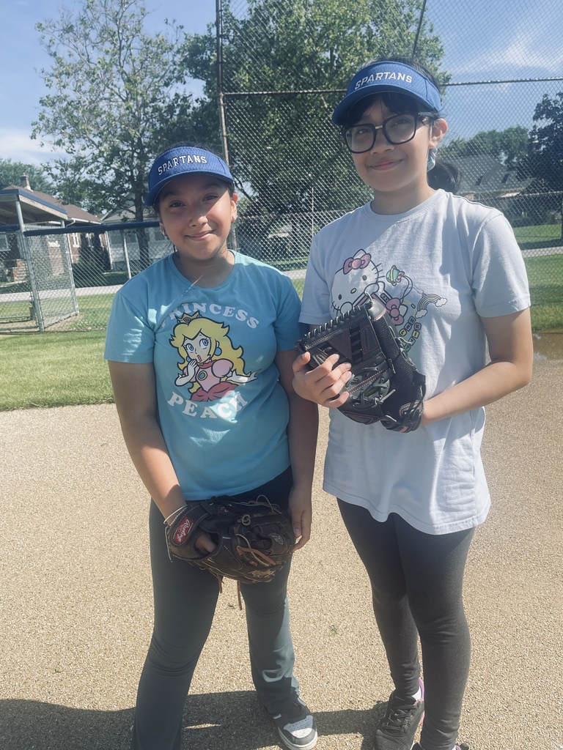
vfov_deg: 69.4
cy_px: 375
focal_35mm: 25
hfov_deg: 54.9
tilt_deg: -12.4
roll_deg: +7.7
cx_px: 282
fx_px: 542
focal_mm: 5.1
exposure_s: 1/1912
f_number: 1.6
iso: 32
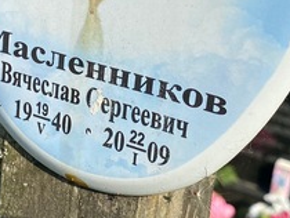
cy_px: -8
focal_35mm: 99
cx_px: 94
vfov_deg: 14.7
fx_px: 830
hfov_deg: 19.7
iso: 32
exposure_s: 1/3300
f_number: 1.8
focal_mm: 4.25
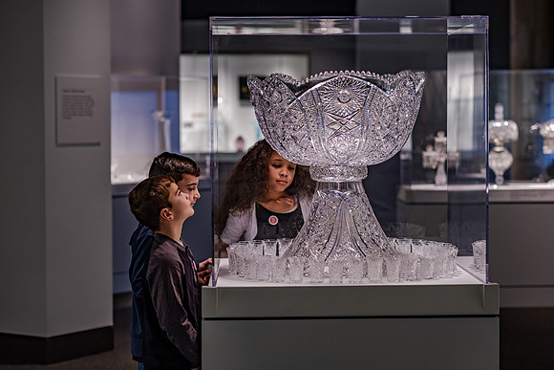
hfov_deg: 22.6
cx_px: 296
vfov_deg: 15.2
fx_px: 1385
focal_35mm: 90
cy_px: 173
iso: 200
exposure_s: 1/125
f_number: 2
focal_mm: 56
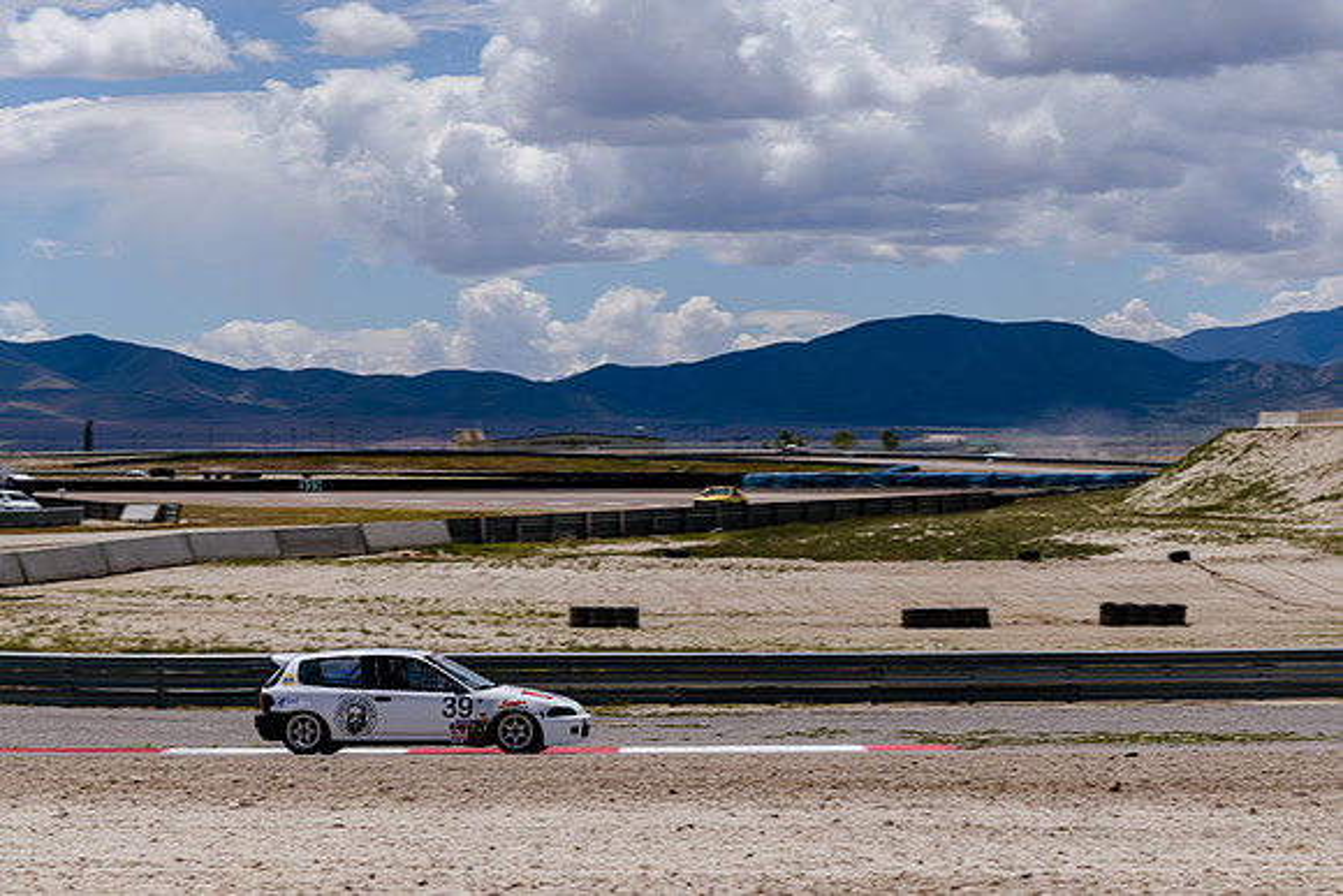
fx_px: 3759
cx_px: 791
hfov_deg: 20.2
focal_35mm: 101
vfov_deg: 13.6
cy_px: 524
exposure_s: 1/400
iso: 31
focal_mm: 85
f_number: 6.3
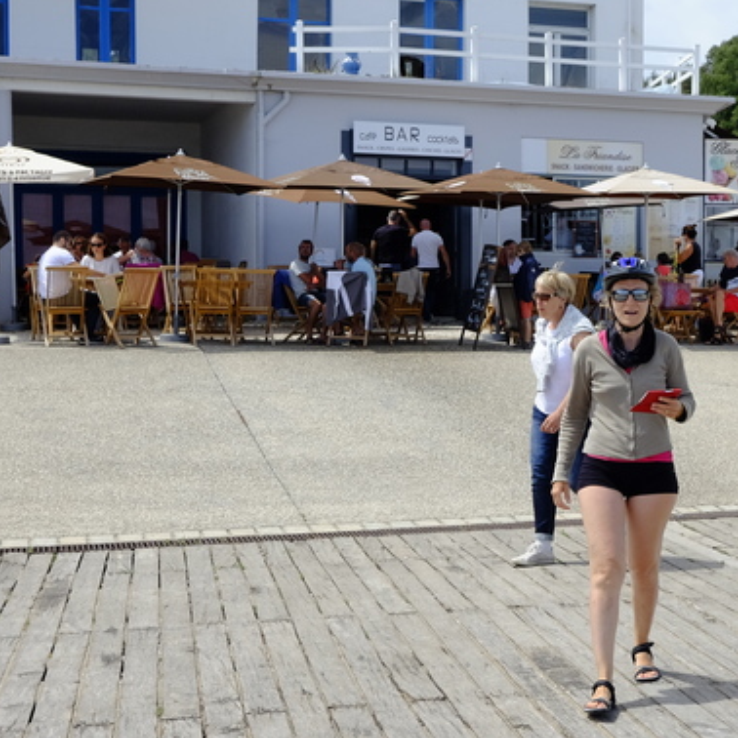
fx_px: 1520
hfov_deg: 26.8
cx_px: 584
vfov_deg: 27.3
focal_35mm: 63
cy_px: 354
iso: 400
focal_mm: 23
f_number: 8
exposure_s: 1/180
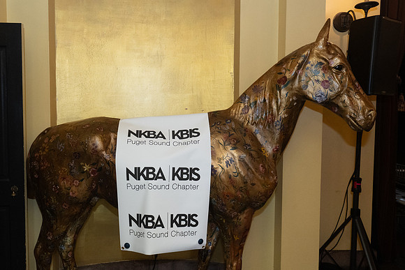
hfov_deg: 58.9
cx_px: 171
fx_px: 357
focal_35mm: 32
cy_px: 135
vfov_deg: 41.5
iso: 4000
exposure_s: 1/200
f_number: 4
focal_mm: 24
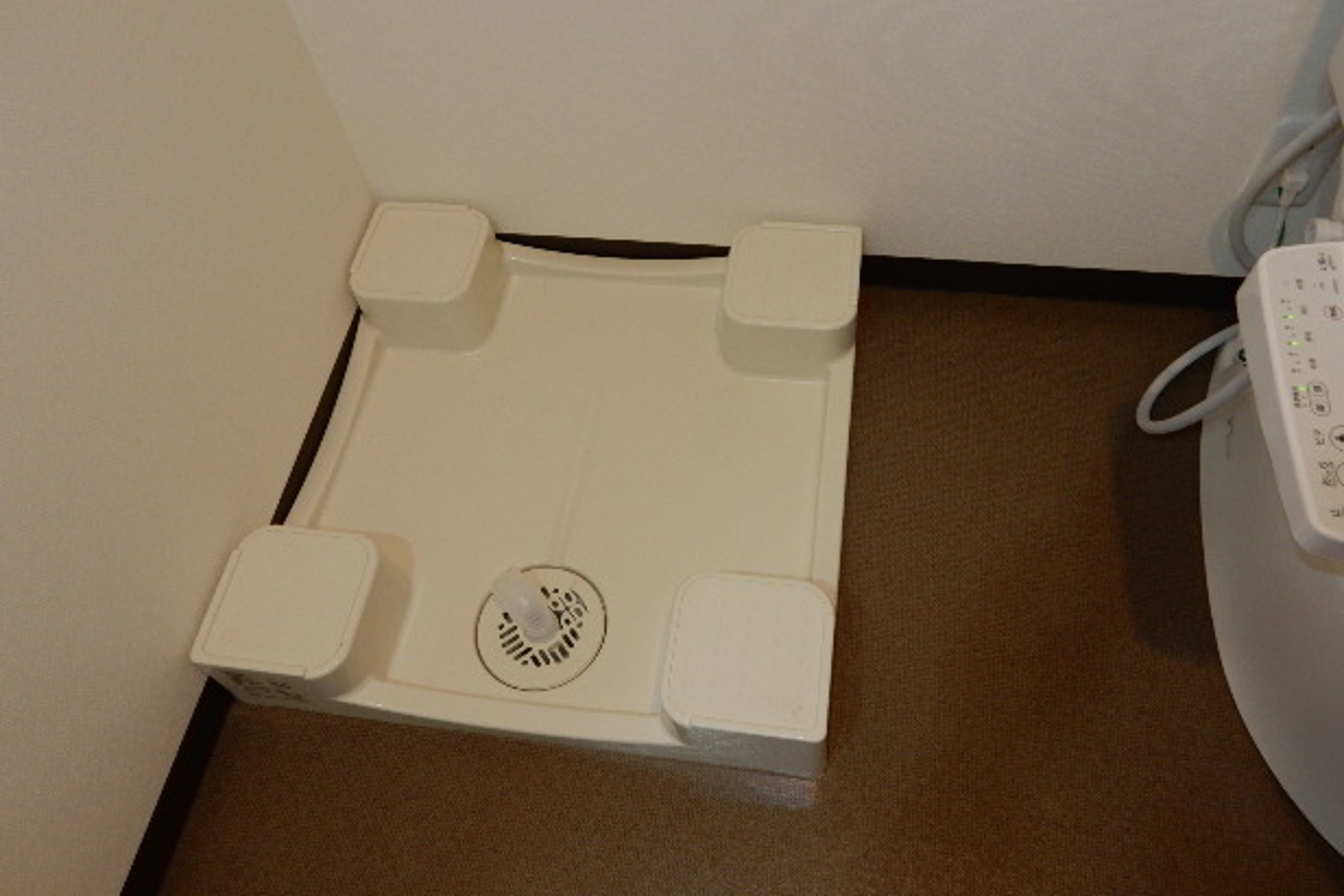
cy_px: 399
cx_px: 681
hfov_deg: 67.4
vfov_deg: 47.9
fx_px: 1008
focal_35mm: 27
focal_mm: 4.5
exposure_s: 1/30
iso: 200
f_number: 3.7
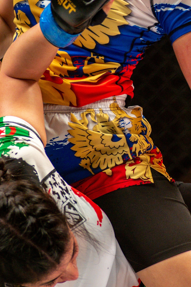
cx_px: 143
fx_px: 2004
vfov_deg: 8.2
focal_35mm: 252
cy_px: 123
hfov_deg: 5.5
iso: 2000
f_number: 4
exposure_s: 1/1250
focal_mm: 116
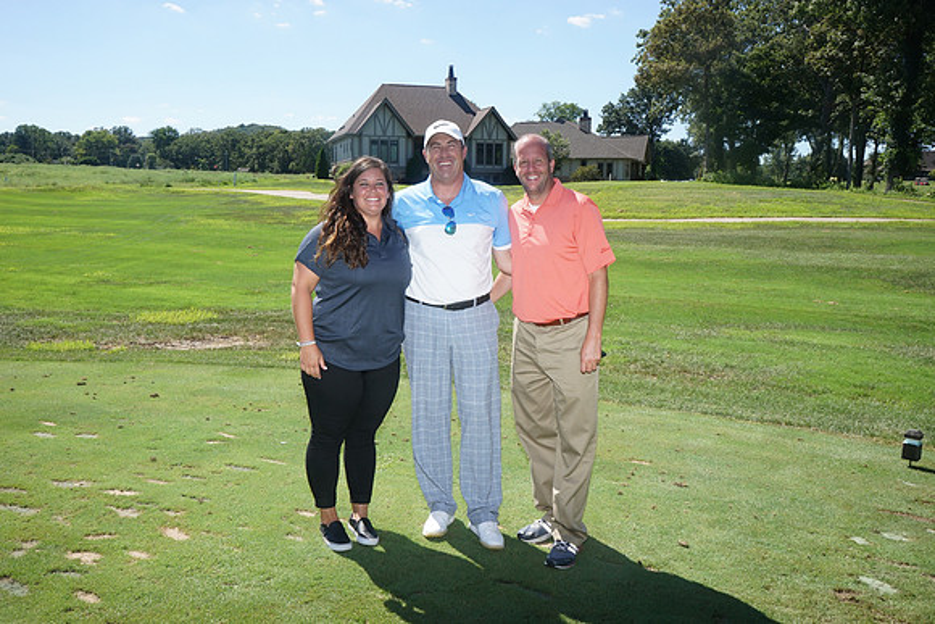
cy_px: 312
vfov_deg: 41.1
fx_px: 831
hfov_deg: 58.7
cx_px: 468
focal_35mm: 32
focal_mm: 32
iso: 800
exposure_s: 1/250
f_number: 18
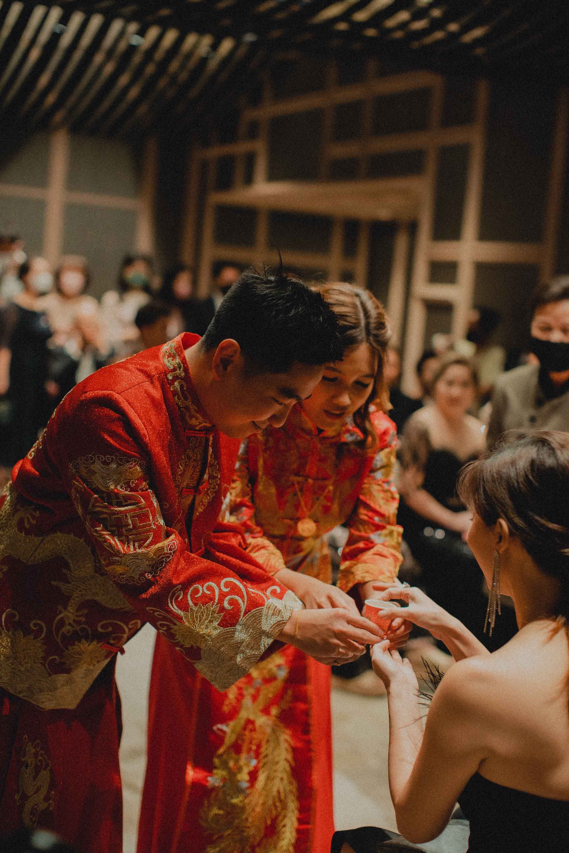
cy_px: 426
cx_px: 284
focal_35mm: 50
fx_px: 1185
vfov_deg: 39.6
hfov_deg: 27.0
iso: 800
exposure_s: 1/200
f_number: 2
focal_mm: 50
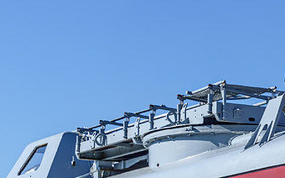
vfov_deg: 7.9
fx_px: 1257
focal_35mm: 162
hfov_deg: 12.5
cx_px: 391
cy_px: 289
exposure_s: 1/320
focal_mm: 30
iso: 100
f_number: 8
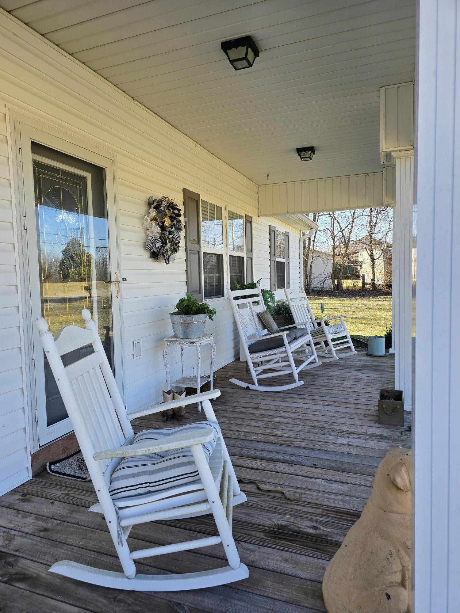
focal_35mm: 23
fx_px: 408
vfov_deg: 73.9
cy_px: 306
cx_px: 230
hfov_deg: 58.9
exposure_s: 1/180
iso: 16
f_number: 1.7
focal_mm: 6.3
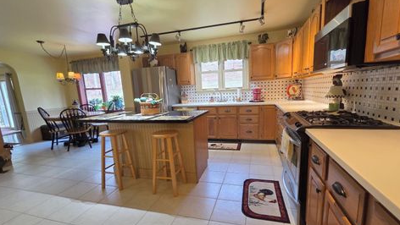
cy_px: 121
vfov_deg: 70.5
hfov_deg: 102.9
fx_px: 159
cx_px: 208
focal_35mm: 15
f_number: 2.2
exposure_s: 1/60
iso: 200
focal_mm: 2.2
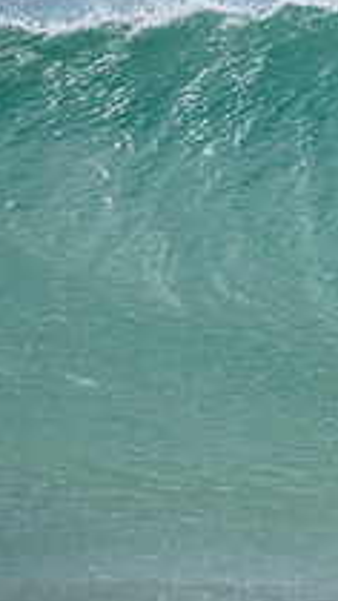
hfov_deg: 0.5
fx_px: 36931
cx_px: 736
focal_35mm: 2316
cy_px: 170
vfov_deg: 0.9
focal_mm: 800
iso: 1400
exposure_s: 1/3200
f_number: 11
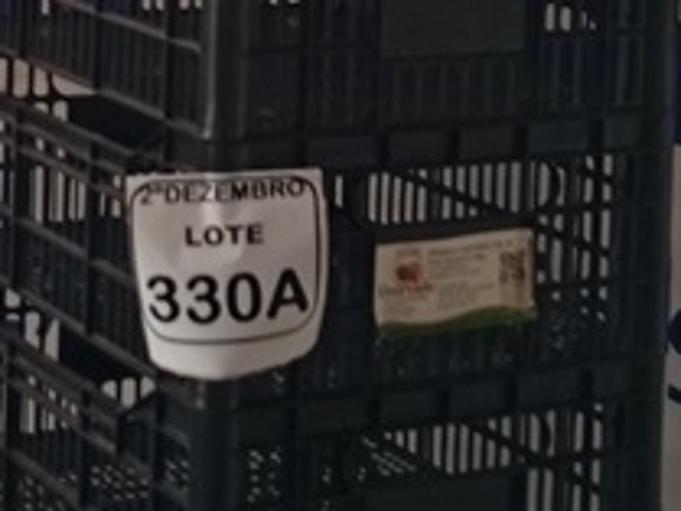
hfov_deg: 14.9
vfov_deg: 10.9
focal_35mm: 132
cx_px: 228
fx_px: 2598
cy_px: -212
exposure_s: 1/30
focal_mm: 3.98
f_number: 1.8
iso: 414
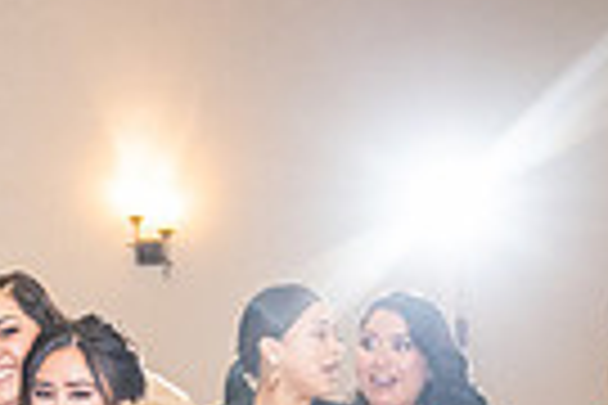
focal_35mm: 163
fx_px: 2753
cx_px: 23
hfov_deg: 12.5
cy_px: 691
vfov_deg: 8.2
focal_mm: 38
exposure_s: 1/250
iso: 1600
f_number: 2.8
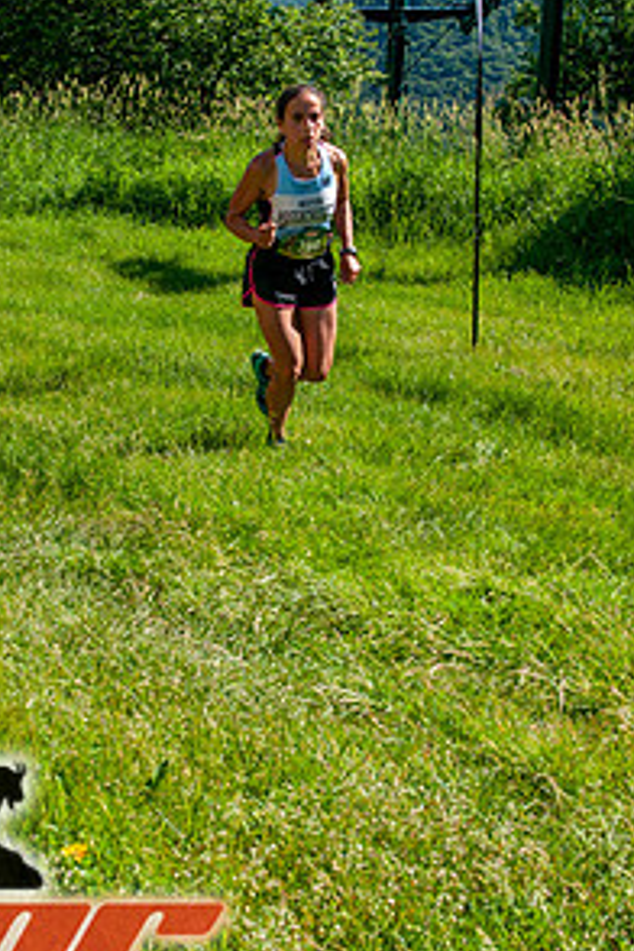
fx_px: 2060
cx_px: 170
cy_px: 395
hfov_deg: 17.4
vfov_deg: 26.0
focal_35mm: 78
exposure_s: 1/400
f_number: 8
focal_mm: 34
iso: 200
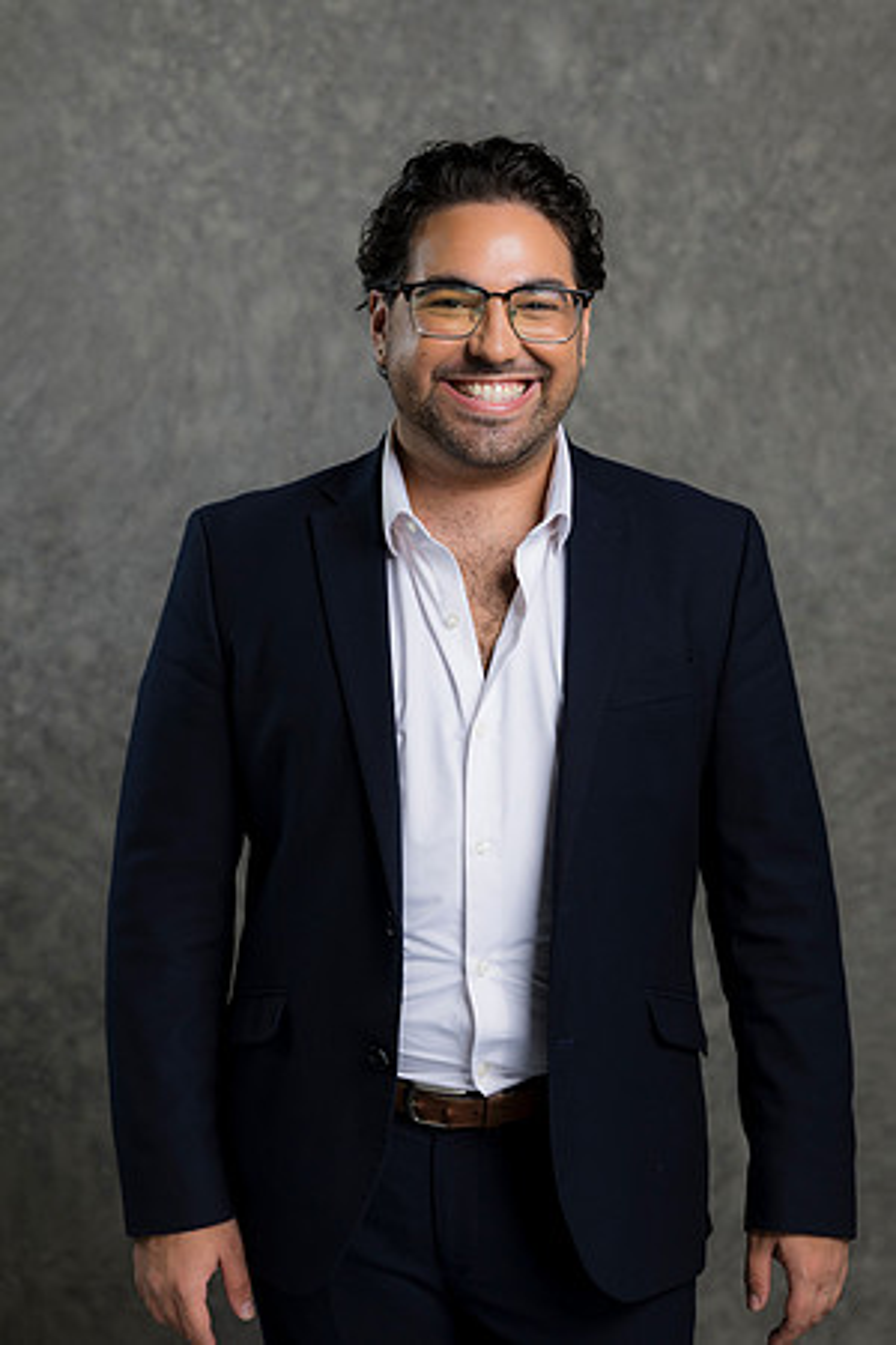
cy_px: 672
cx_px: 448
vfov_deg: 23.9
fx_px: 3173
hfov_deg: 16.1
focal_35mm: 85
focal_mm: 85
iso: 125
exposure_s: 1/200
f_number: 5
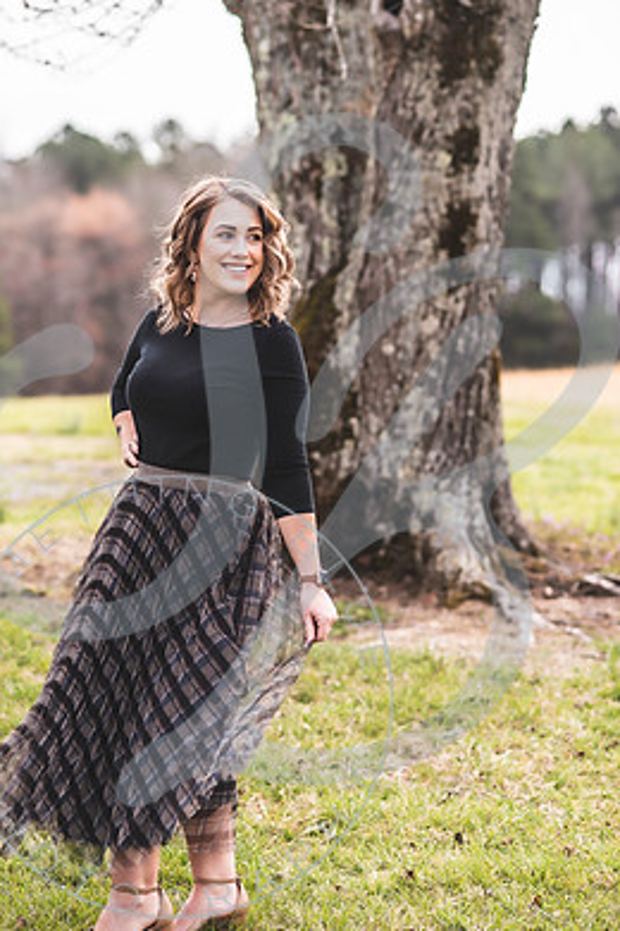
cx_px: 279
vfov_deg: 20.8
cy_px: 516
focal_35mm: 98
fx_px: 2531
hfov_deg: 14.0
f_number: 2.8
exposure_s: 1/640
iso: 100
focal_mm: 85
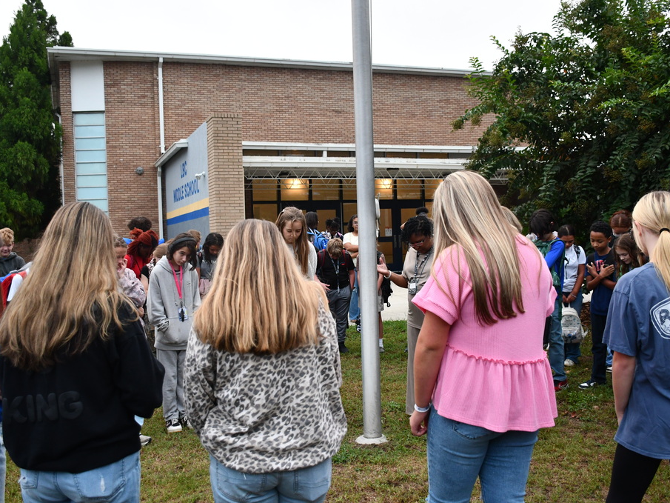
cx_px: 339
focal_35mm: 37
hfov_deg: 50.1
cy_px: 252
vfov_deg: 38.7
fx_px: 716
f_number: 3.8
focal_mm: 23
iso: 1250
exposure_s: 1/125
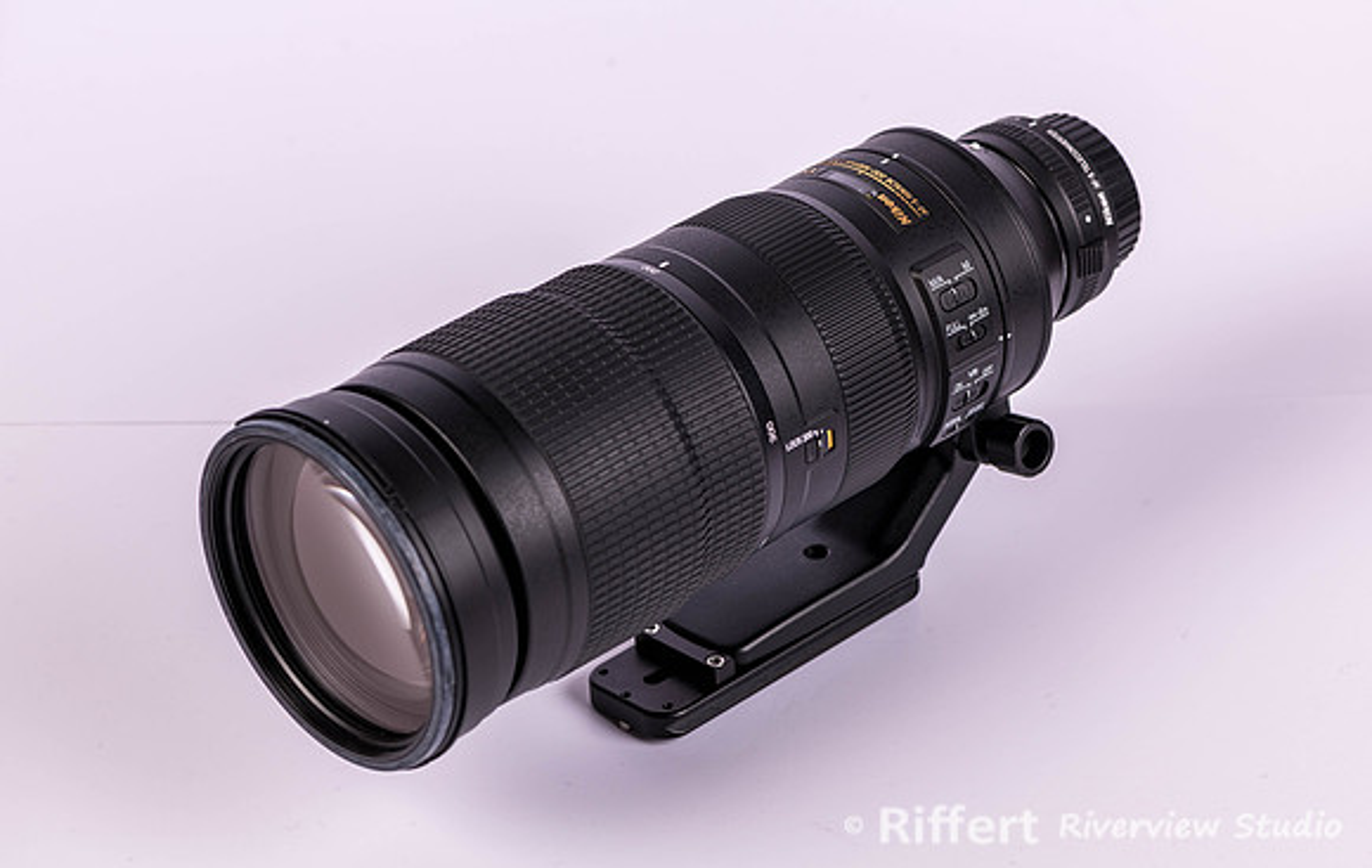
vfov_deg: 10.5
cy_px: 419
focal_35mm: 125
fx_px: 4706
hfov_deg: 16.6
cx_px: 742
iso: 64
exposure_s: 1/160
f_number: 8
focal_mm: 105
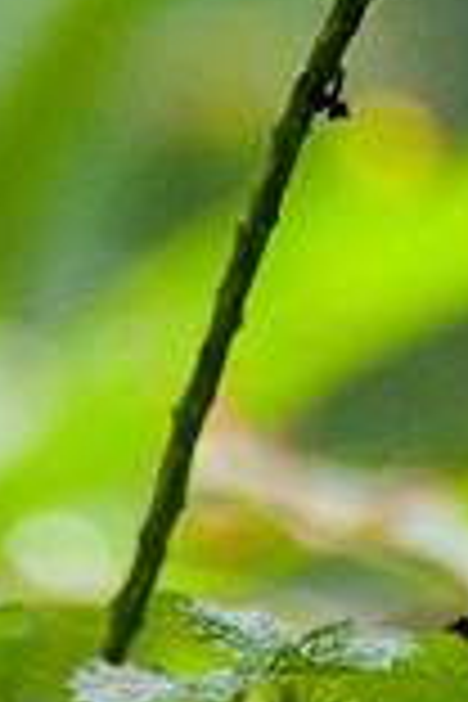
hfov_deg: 1.6
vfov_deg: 2.4
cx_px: 407
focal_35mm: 865
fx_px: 16866
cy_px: -176
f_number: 6.3
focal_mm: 200
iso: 1250
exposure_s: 1/1000
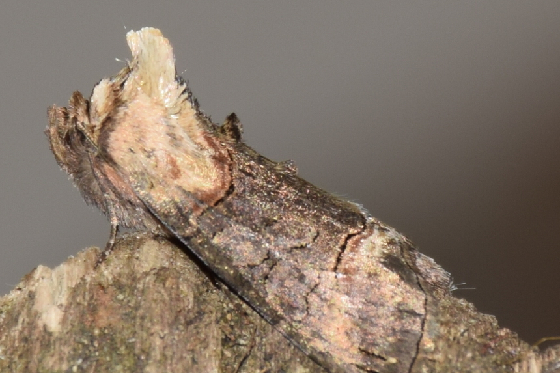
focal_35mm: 234
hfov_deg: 8.8
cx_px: 265
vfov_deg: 5.9
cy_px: 190
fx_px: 3639
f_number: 8
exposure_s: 1/60
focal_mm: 140
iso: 100
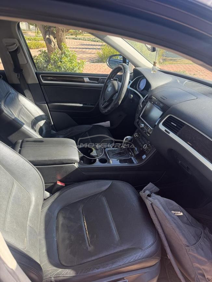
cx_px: 106
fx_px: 196
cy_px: 141
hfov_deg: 56.8
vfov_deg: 71.6
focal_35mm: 24
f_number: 1.78
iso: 80
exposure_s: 1/350
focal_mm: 6.76
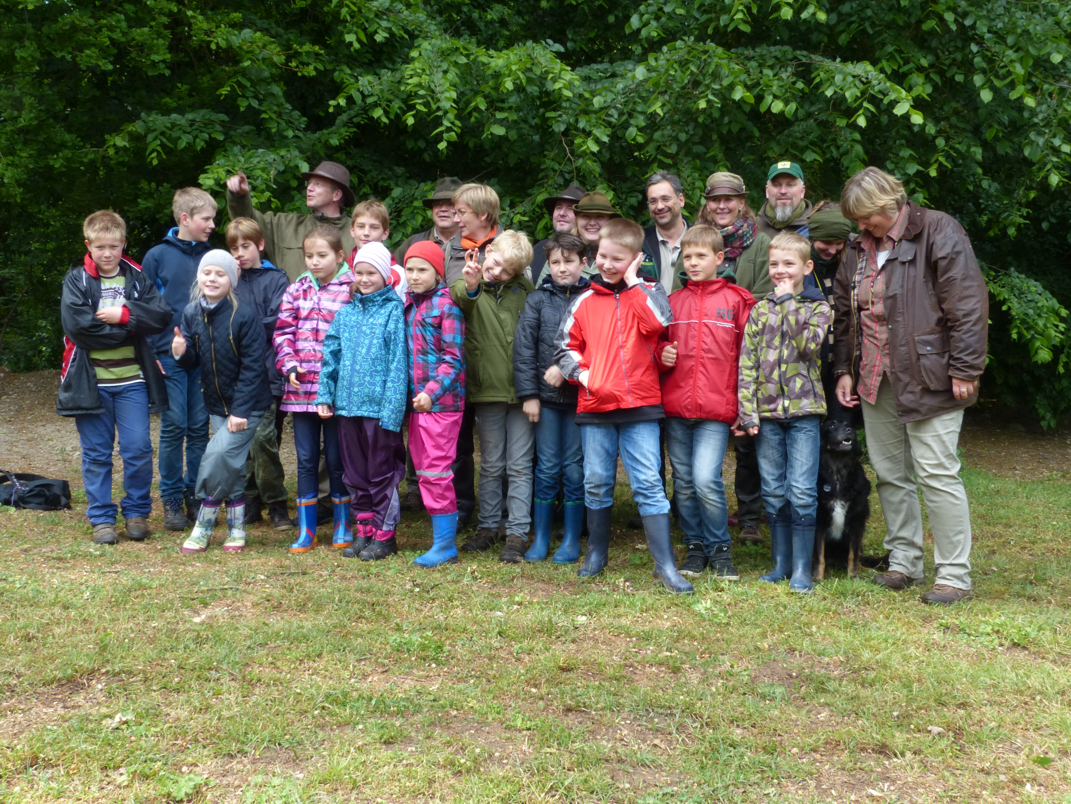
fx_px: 1145
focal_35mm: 37
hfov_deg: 50.1
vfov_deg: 38.7
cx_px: 536
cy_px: 402
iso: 160
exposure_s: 1/60
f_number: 7.1
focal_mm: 6.6
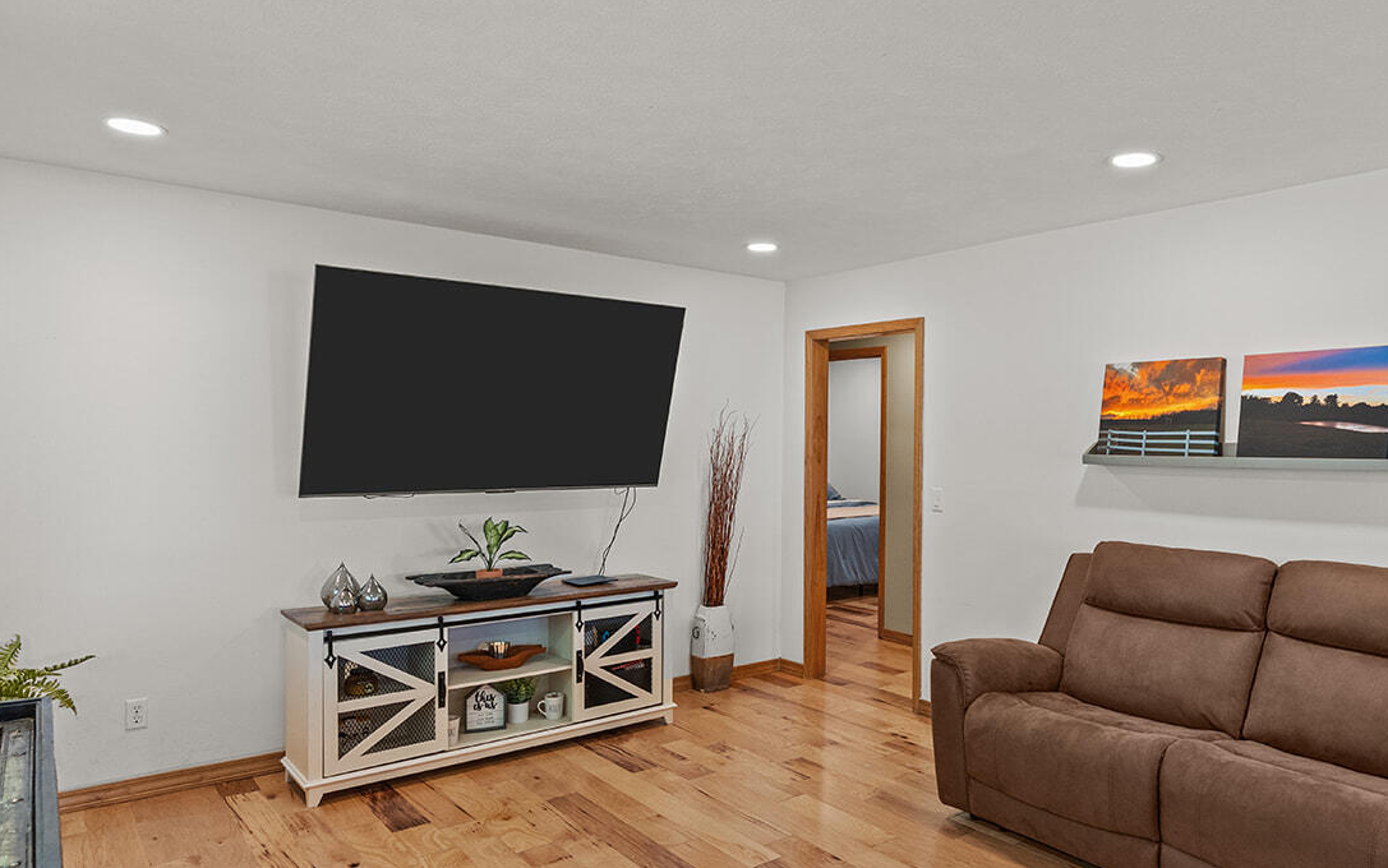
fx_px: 908
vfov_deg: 51.1
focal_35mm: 24
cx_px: 833
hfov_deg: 74.0
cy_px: 451
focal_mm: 16
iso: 800
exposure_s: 1/50
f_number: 4
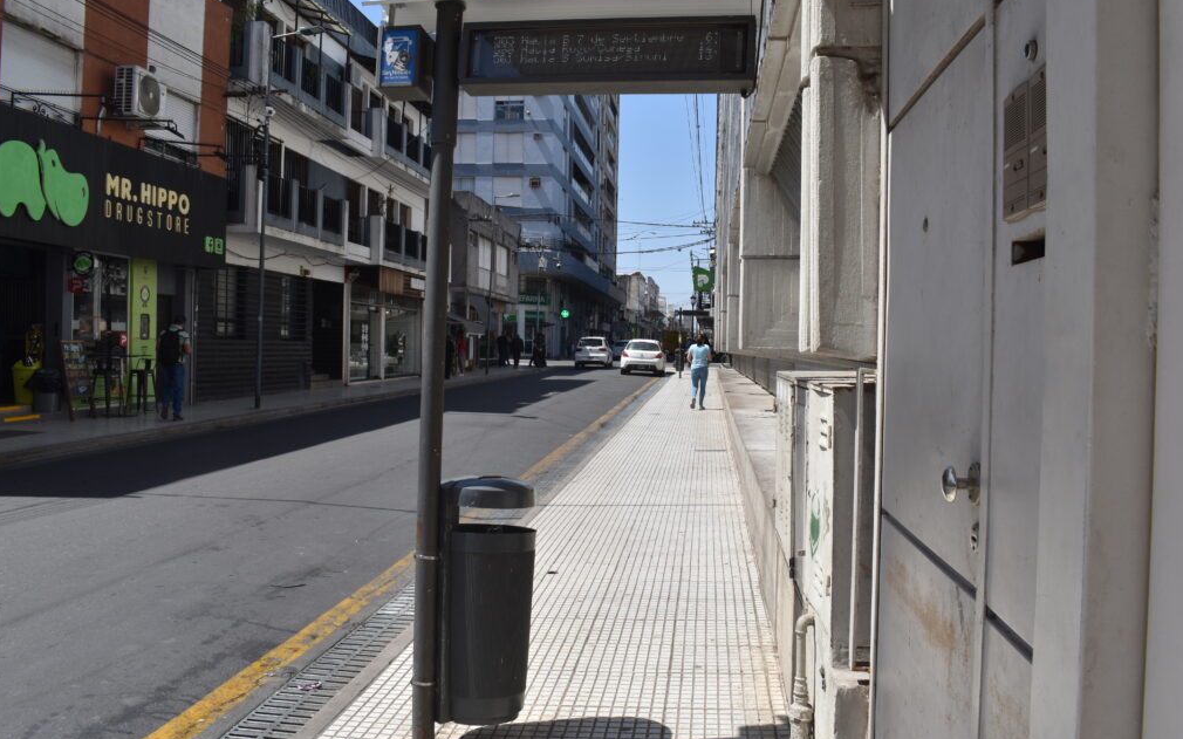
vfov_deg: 40.6
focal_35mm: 31
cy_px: 365
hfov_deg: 61.2
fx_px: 999
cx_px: 595
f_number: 14
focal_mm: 20
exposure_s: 1/125
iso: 100
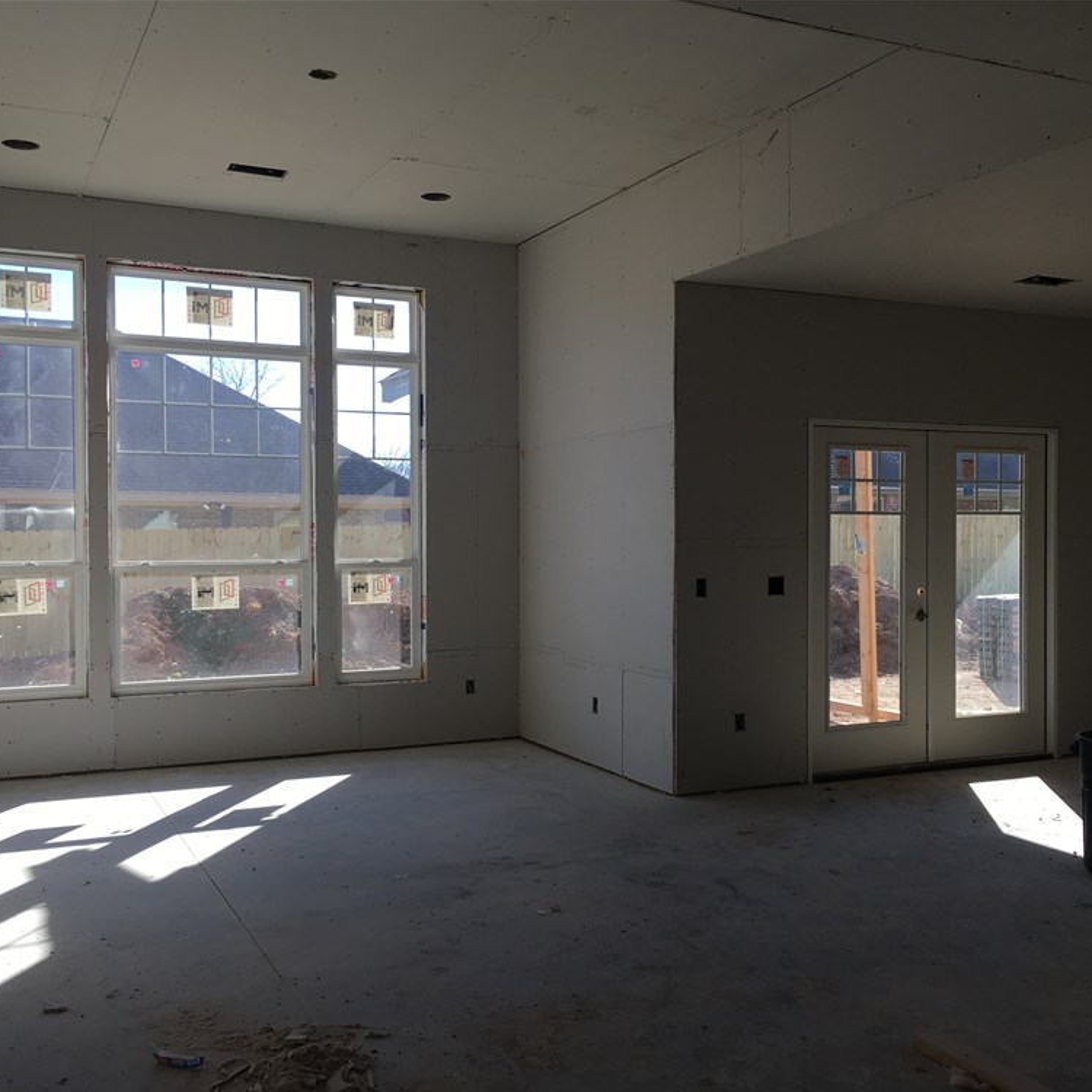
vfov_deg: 47.2
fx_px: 1249
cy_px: 558
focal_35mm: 35
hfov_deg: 47.2
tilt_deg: -0.5
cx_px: 584
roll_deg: +0.1
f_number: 2.2
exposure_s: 1/439
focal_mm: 4.15
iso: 25
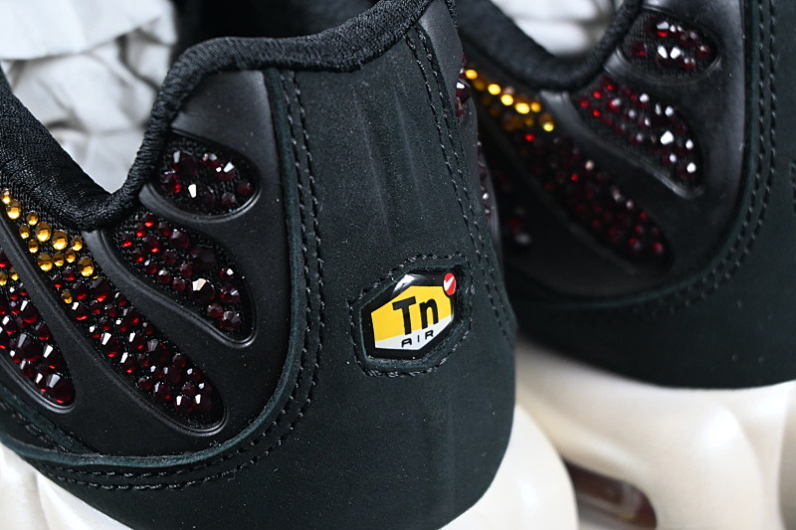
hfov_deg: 27.0
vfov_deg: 18.2
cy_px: 265
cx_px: 398
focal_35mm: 75
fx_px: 1658
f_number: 6.3
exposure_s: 1/125
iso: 1100
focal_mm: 50
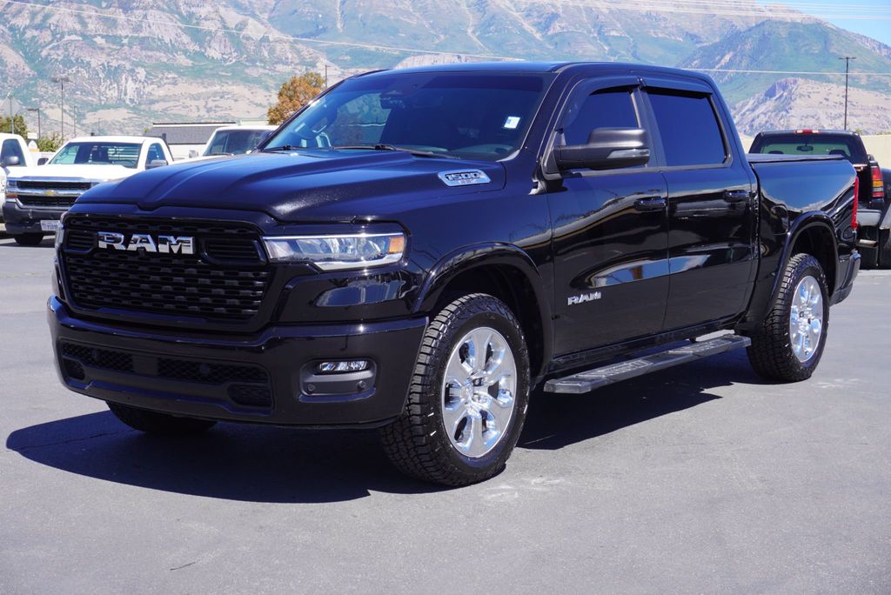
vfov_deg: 25.8
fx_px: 1300
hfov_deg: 37.8
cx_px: 446
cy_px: 298
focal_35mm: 52
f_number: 9
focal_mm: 35
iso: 100
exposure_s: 1/100
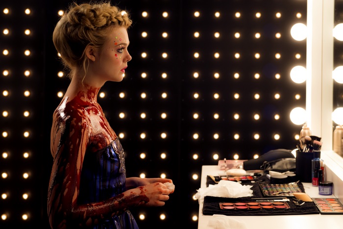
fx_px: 591
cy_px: 114
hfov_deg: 32.4
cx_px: 172
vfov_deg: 21.9
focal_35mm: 62
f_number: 4
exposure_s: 1/125
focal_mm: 62
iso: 1600
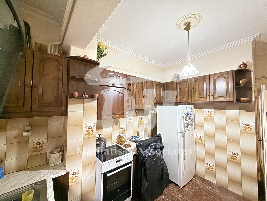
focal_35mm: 14
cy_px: 100
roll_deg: -1.0
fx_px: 108
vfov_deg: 85.7
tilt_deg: +3.0
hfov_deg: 102.1
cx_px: 134
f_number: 2.2
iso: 1000
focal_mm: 2.22
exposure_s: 1/60
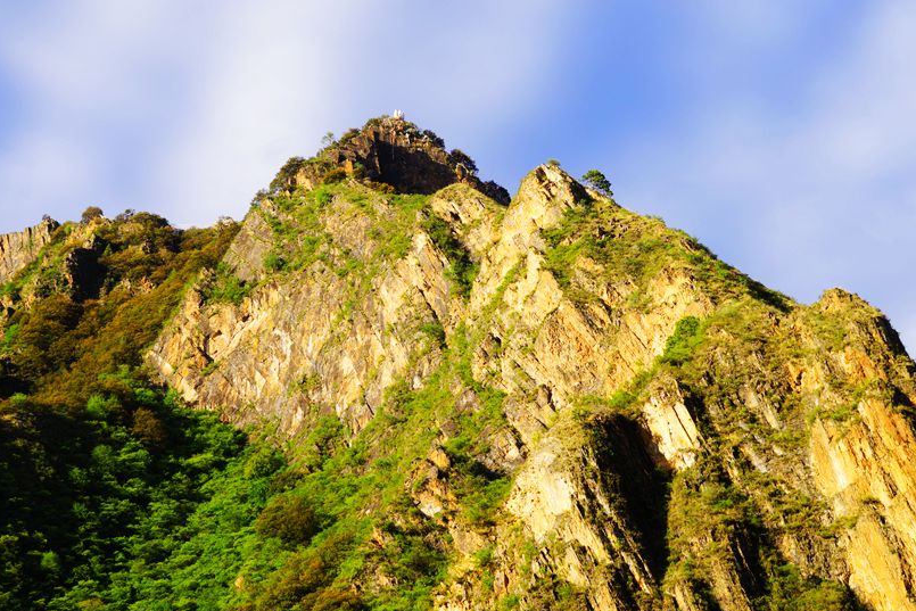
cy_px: 288
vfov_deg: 15.7
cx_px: 438
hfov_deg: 23.4
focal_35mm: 87
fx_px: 2214
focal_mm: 70
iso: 160
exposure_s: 1/160
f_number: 8
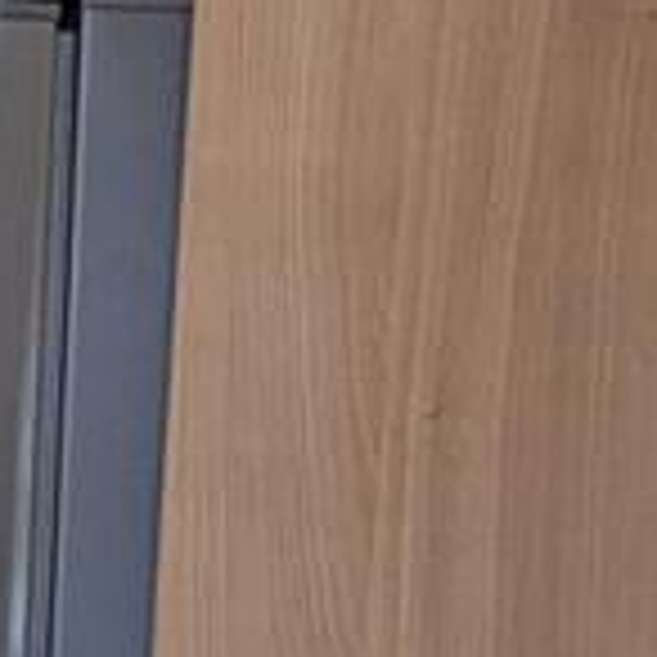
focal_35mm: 175
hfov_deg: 9.6
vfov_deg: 8.3
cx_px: -439
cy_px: 2038
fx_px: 3758
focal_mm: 6.81
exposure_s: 1/120
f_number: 1.85
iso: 191
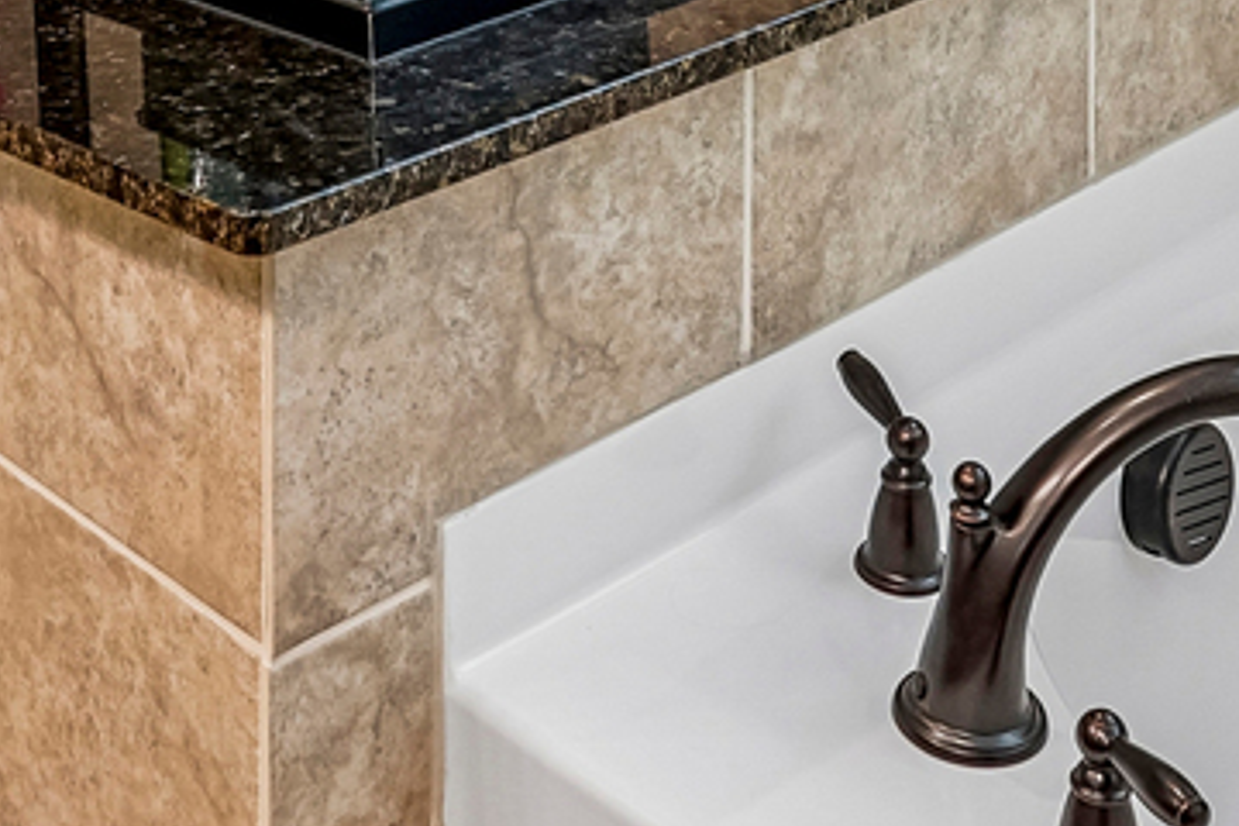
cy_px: -971
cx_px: 403
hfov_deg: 27.9
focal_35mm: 72
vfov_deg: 14.6
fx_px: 2478
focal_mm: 16
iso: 400
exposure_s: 1/30
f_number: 8
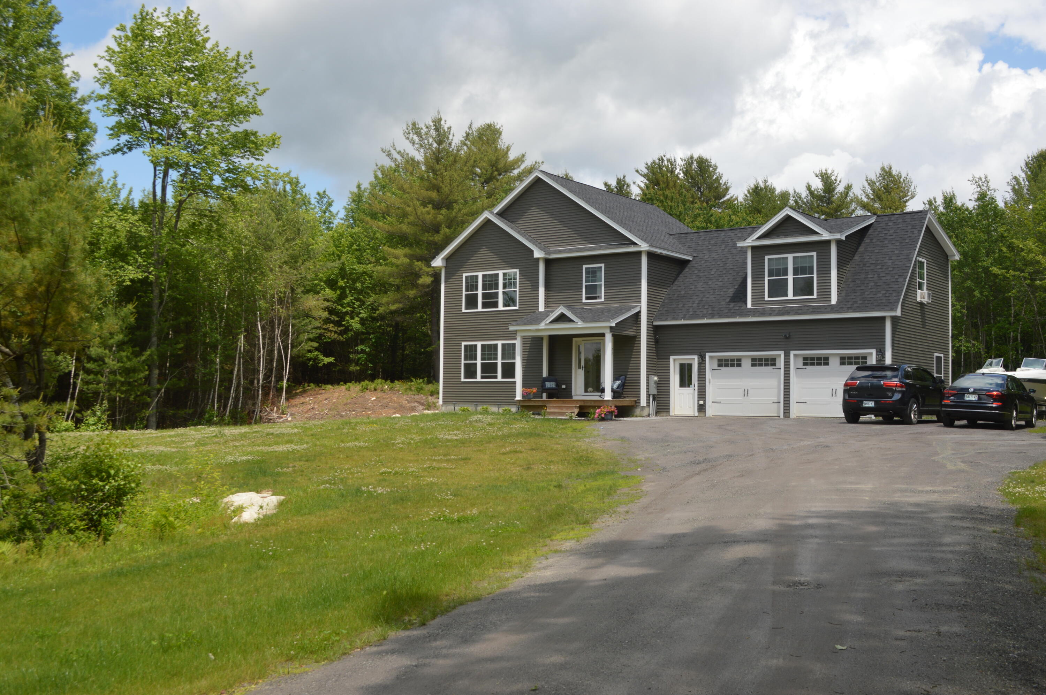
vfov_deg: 34.1
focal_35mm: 39
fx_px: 1132
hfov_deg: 49.6
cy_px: 348
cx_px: 523
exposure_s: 1/200
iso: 100
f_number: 8
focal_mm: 26
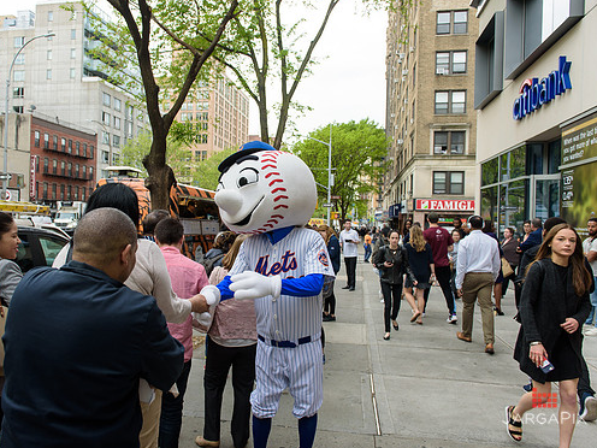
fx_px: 466
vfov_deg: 51.3
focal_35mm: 27
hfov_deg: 65.2
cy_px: 217
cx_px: 268
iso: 200
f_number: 4
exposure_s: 1/250
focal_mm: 24
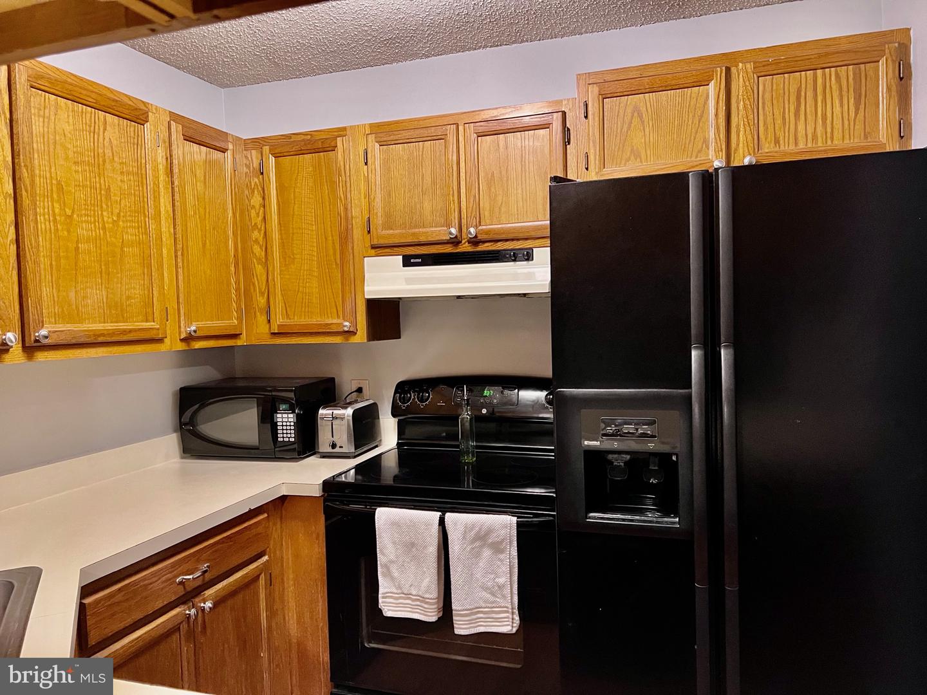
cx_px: 464
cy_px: 348
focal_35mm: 26
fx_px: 696
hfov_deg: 67.3
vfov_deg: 53.1
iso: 500
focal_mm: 5.7
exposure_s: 1/60
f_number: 1.5
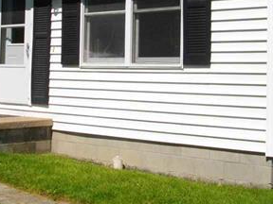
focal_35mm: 71
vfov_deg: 20.6
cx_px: 107
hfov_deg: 27.3
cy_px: 68
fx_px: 560
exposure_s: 1/800
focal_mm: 5.7
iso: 100
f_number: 5.5
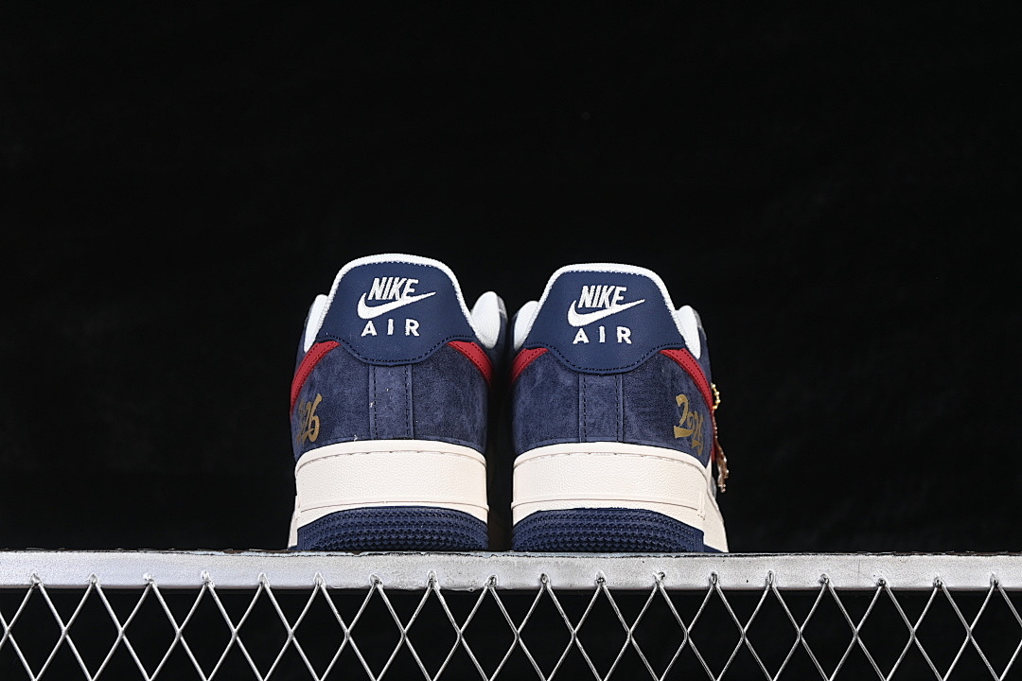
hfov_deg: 27.0
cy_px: 340
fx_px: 2129
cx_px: 511
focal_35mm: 75
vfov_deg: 18.2
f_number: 6.3
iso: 160
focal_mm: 50
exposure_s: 1/60
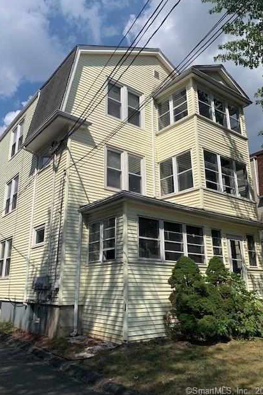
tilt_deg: +17.9
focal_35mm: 28
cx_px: 124
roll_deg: -0.1
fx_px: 307
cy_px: 192
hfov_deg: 46.4
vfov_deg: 65.5
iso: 25
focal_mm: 4.25
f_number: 1.8
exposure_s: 1/4274
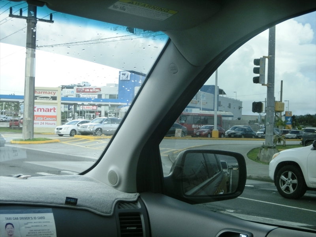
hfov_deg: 33.8
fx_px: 520
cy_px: 118
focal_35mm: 57
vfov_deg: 25.7
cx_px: 158
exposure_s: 1/160
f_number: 4.5
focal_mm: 10.11
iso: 80
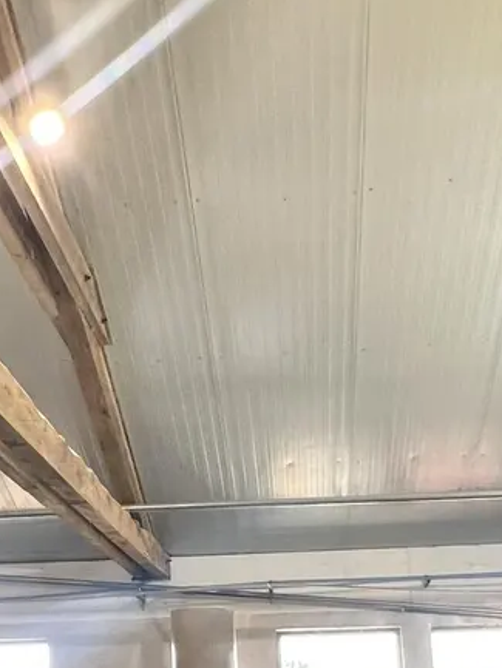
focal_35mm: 48
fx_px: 928
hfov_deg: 30.1
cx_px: 185
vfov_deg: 38.7
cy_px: 493
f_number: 1.8
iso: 200
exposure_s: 1/100
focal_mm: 1.57
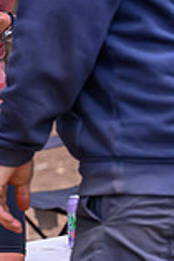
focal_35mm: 305
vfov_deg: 6.7
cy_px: -48
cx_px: -128
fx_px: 2206
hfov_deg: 4.5
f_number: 2.8
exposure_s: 1/640
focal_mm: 71
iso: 1600
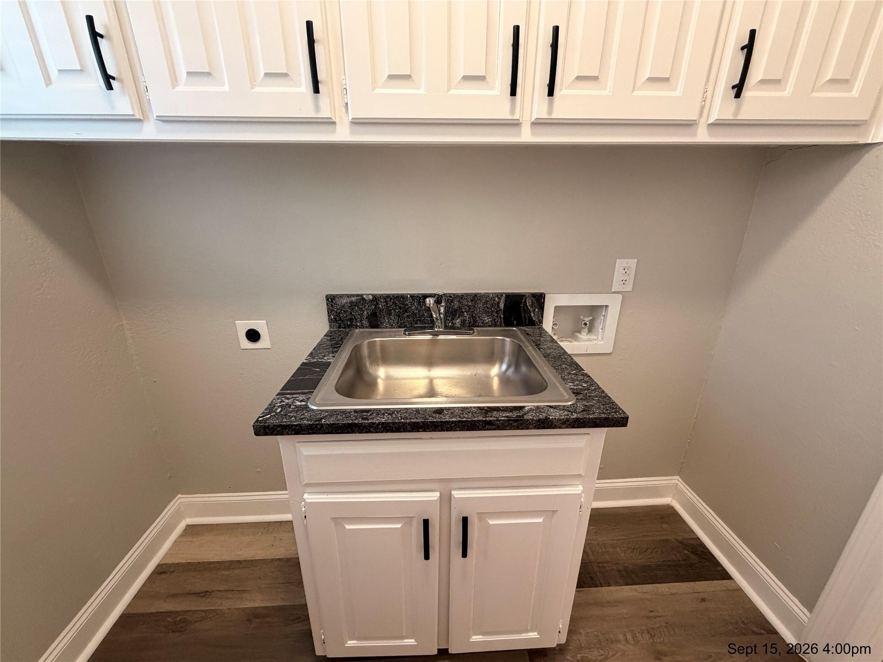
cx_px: 442
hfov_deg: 102.1
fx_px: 357
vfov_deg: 85.7
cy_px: 331
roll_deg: +0.5
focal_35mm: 14
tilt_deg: -18.5
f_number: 2.2
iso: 400
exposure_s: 1/60
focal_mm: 2.22
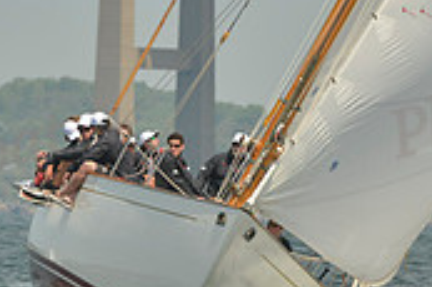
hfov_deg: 1.5
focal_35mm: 1342
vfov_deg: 1.0
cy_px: -1
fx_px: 16088
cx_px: 265
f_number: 9
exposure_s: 1/1000
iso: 280
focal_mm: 400
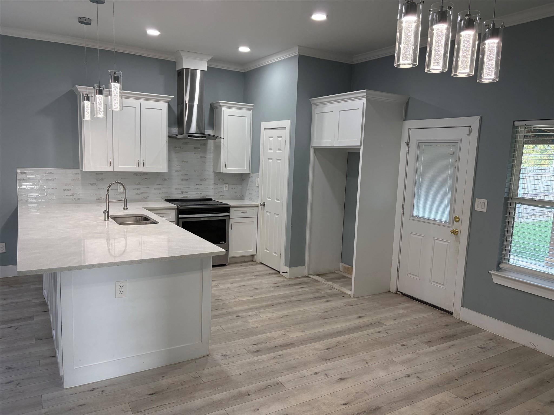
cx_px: 277
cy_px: 208
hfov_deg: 67.3
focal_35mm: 26
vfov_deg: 53.1
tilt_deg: -7.3
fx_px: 416
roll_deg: -2.1
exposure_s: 1/120
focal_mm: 5.96
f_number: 1.6
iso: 125
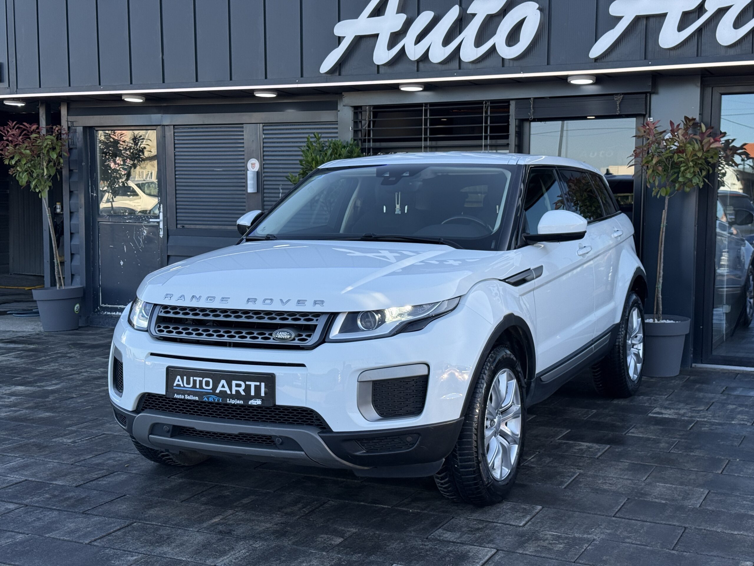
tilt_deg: -3.9
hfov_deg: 39.7
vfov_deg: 30.3
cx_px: 377
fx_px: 1046
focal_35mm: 48
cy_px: 283
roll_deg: -0.5
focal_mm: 6.76
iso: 80
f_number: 1.78
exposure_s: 1/846
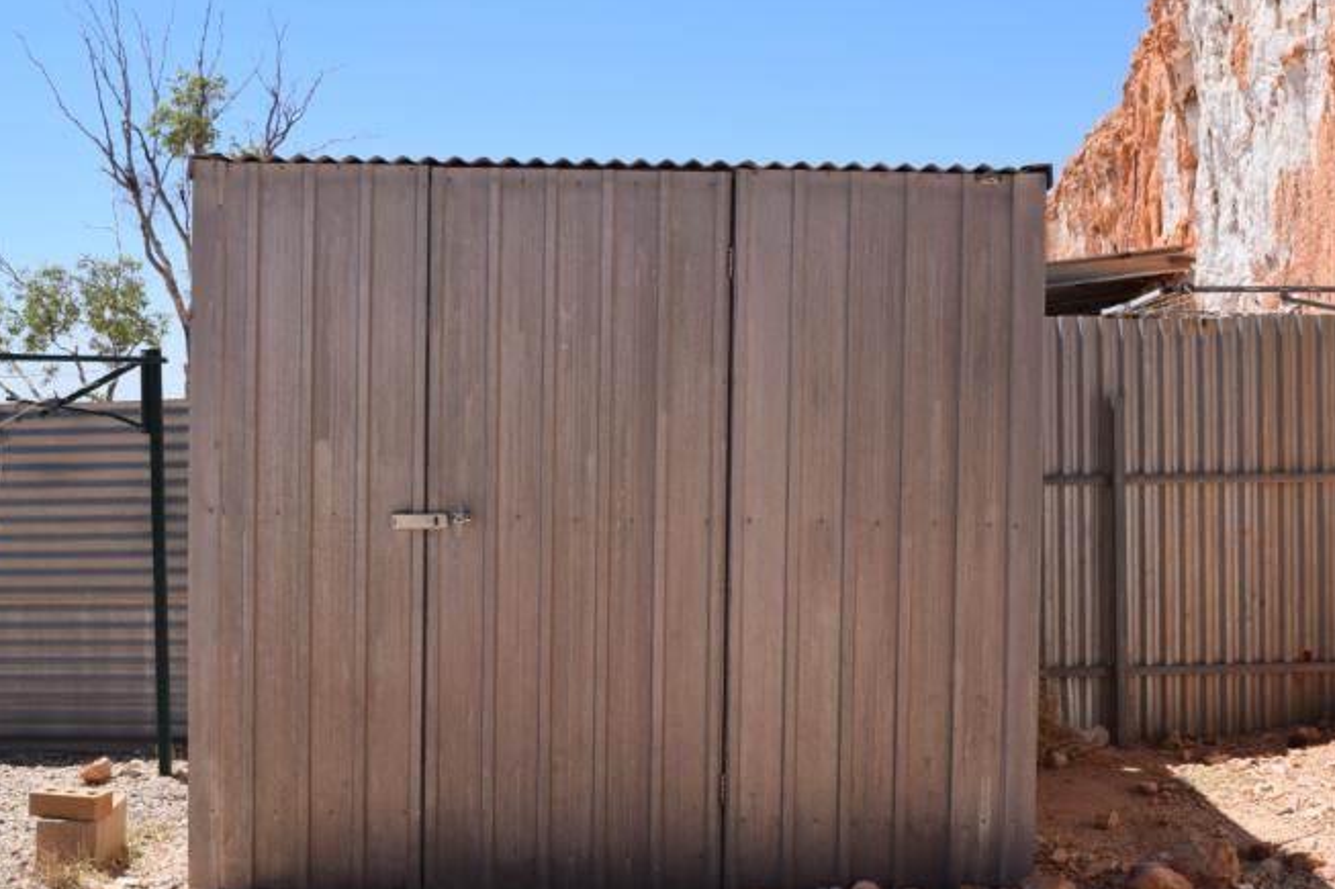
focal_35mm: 50
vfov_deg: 27.2
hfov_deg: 39.9
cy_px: 438
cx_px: 732
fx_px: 1839
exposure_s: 1/400
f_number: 10
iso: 200
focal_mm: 27
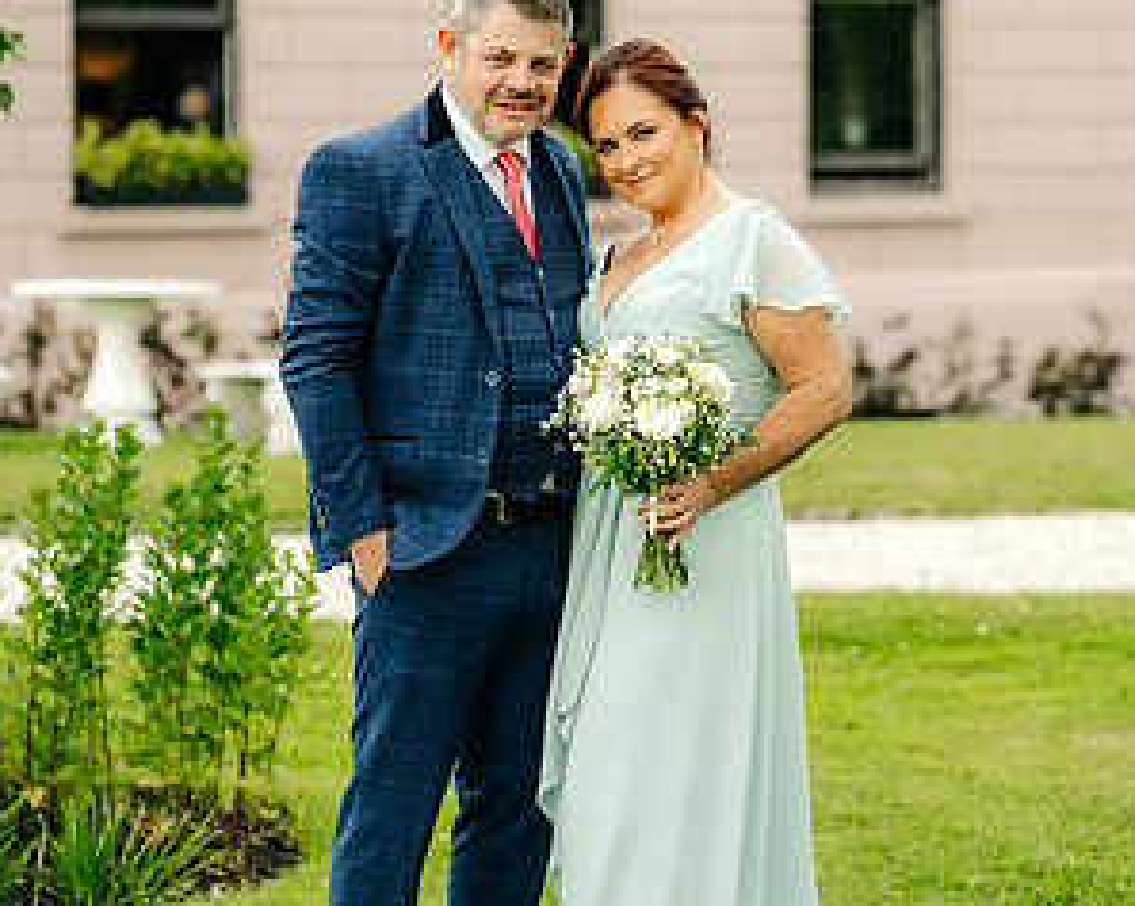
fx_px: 4061
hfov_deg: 15.9
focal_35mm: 121
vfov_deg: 12.7
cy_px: 401
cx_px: 569
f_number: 2.5
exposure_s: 1/1000
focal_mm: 85
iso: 500
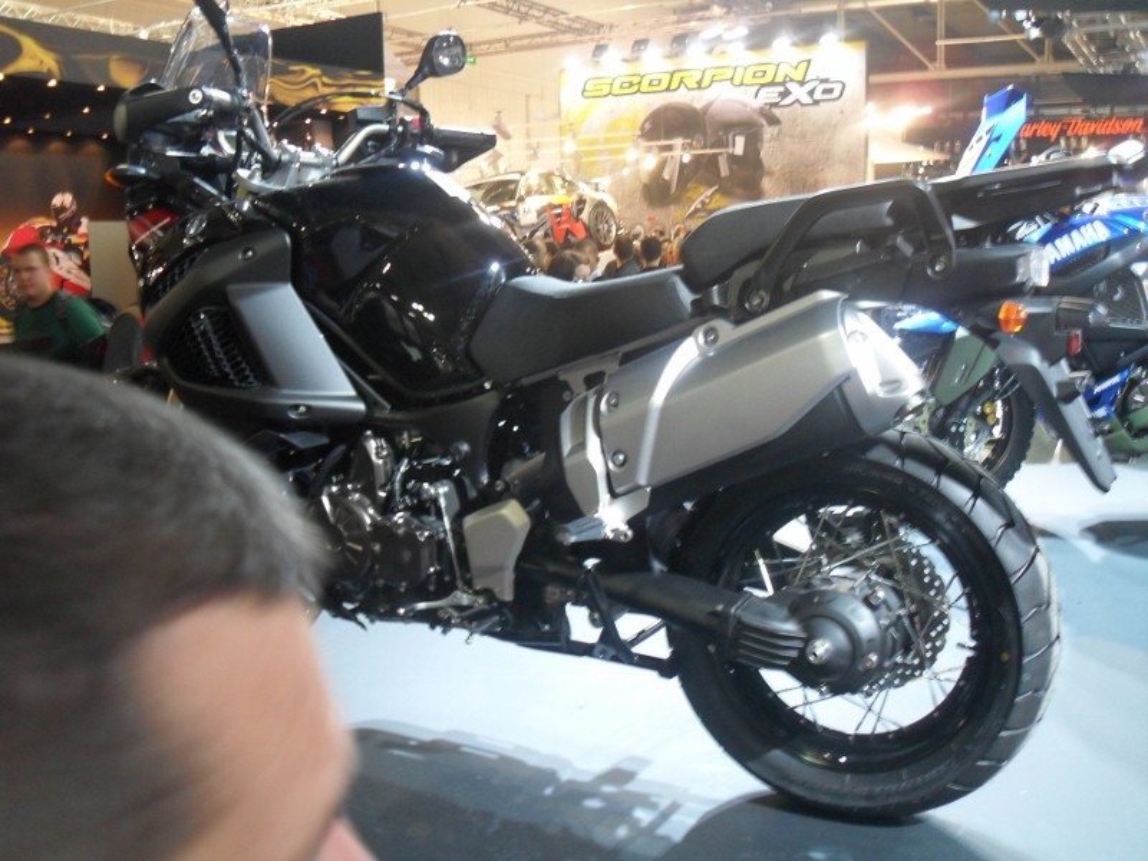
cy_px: 430
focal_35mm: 35
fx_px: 1161
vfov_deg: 40.7
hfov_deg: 52.6
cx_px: 574
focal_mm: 6.2
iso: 200
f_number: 2.8
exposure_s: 1/15
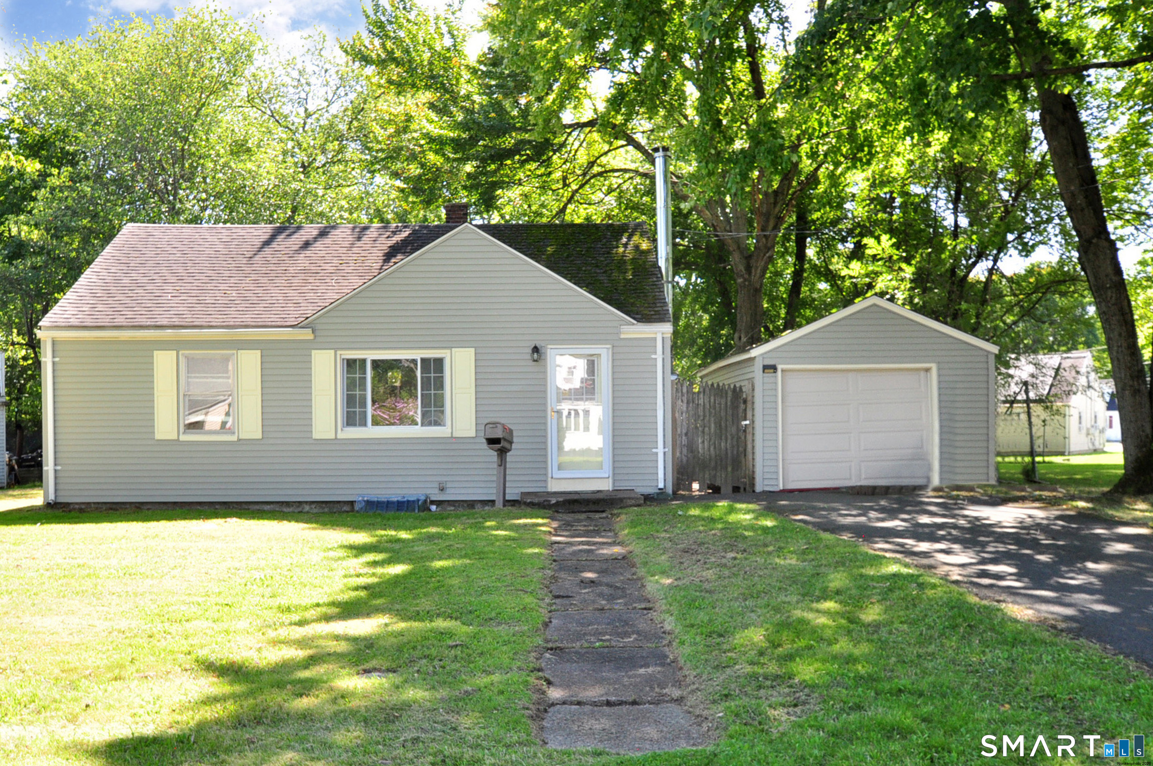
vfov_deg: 43.5
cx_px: 576
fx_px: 959
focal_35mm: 30
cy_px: 383
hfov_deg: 62.0
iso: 640
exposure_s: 1/200
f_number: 8
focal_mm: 20
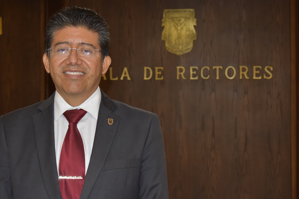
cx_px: 150
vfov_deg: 16.5
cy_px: 100
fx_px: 685
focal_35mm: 82
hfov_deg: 24.6
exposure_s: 1/80
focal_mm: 55
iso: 800
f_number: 5.6
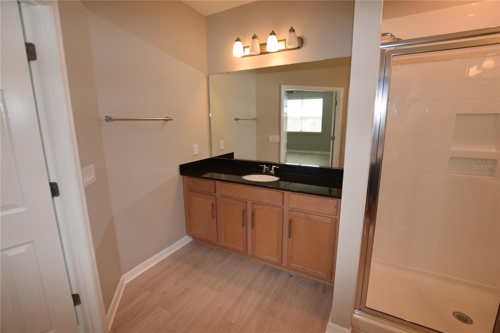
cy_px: 166
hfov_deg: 100.4
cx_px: 250
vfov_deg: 77.3
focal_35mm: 15
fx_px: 208
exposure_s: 1/125
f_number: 5.6
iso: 640
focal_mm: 10
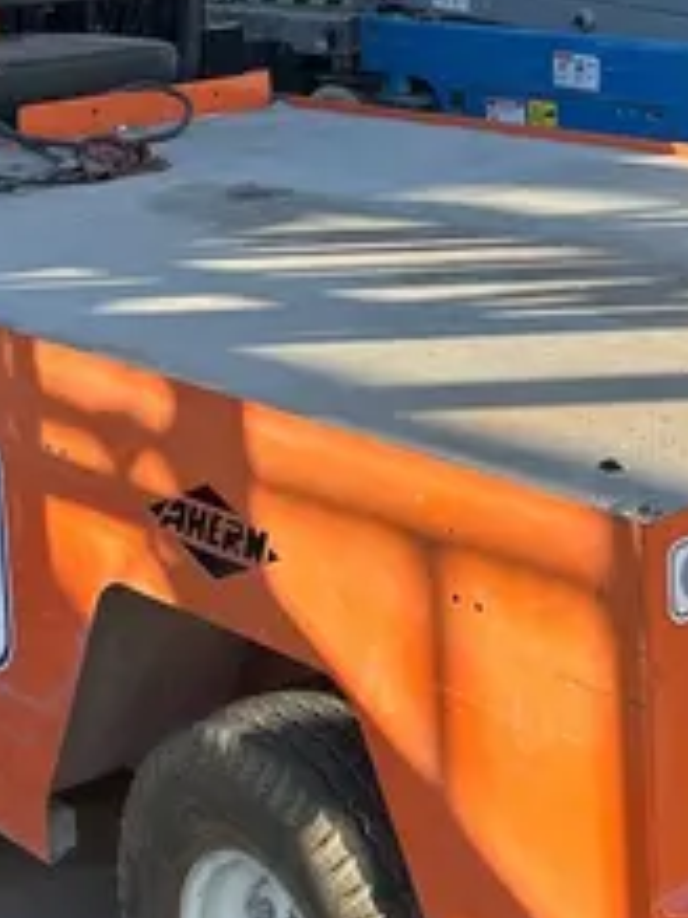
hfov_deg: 16.9
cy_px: 153
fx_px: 2308
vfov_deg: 22.1
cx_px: 390
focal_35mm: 87
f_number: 1.5
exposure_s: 1/1058
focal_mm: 5.7
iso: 50
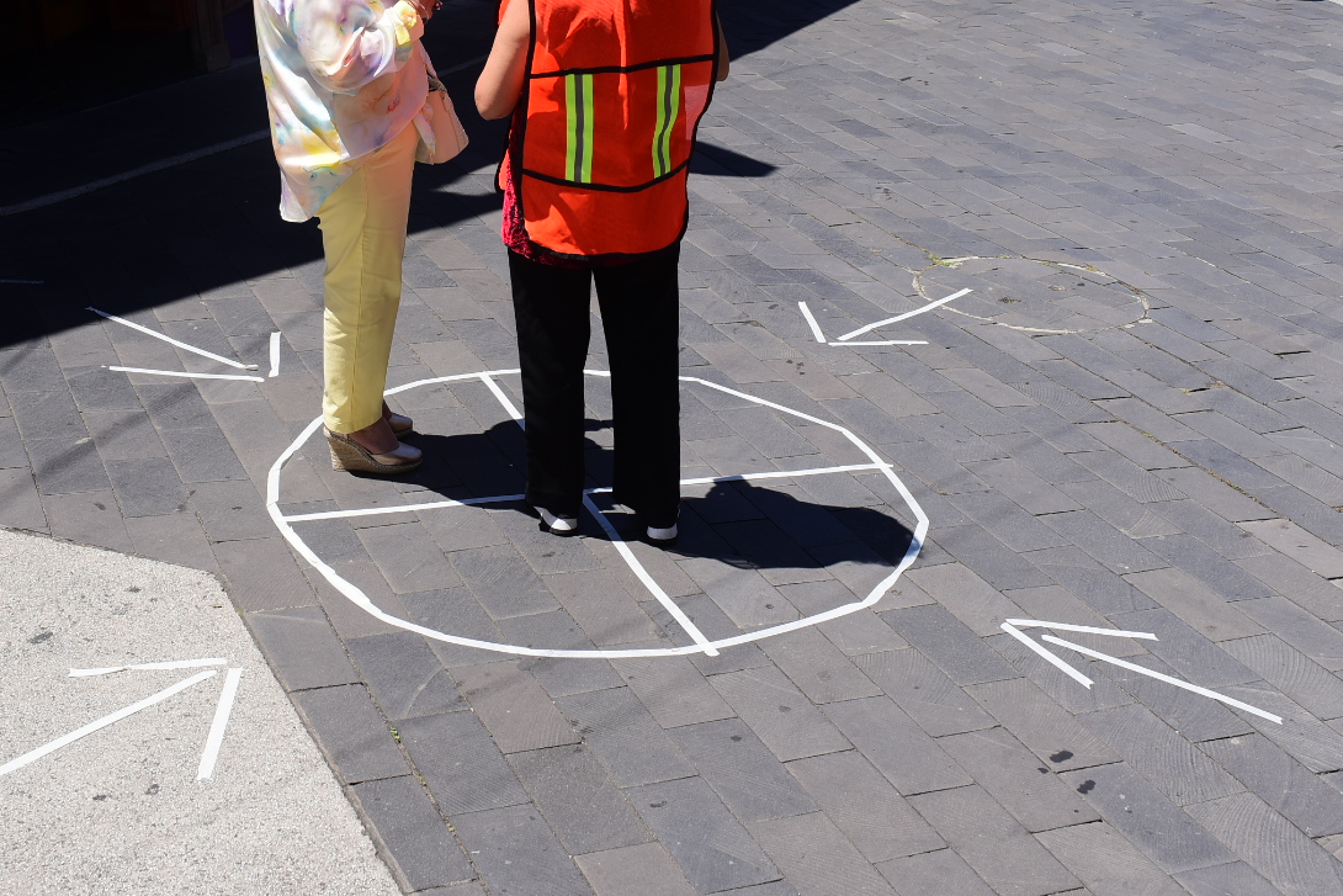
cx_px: 557
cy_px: 251
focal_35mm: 52
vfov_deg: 25.8
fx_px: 1940
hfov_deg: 38.1
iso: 100
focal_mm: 35
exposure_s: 1/320
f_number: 8
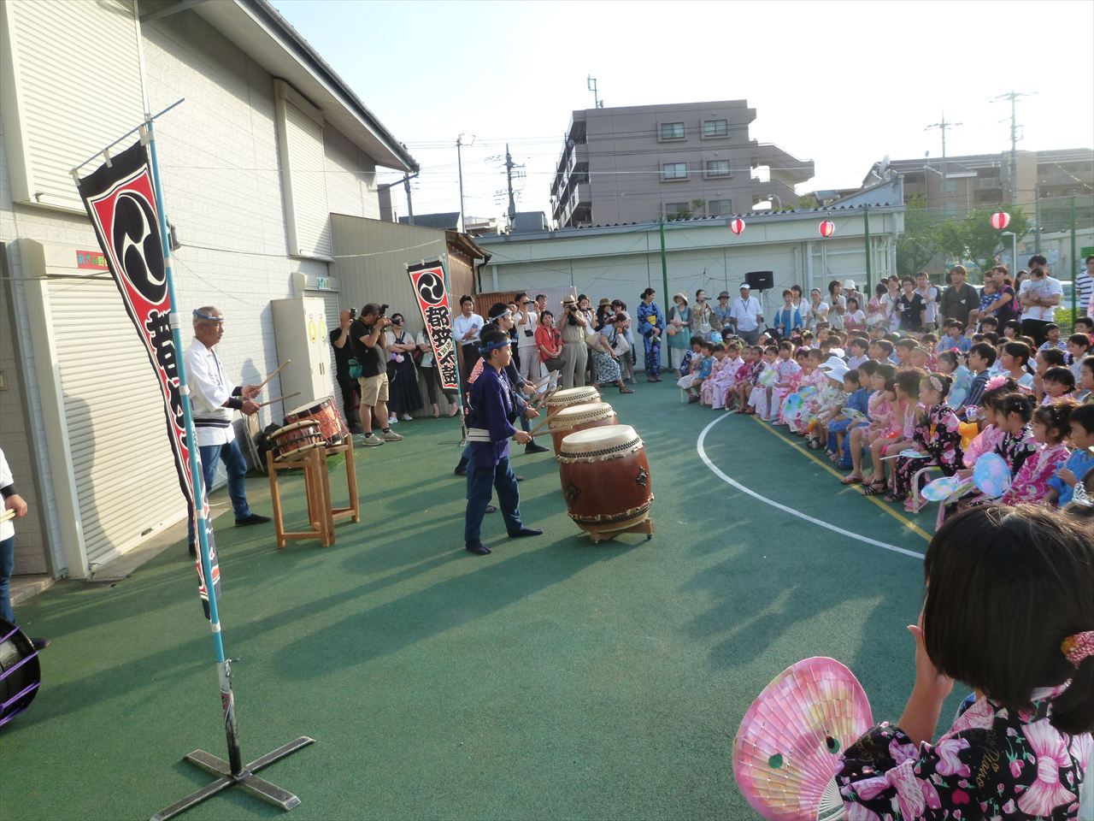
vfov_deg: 54.9
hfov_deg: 69.4
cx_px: 547
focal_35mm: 25
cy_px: 410
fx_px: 790
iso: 125
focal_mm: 4.5
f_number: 4
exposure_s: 1/160
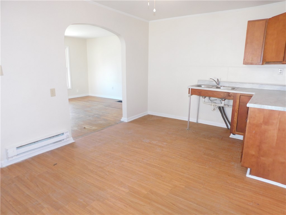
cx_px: 143
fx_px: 190
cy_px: 108
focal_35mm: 23
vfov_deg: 58.9
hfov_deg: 73.9
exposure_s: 1/30
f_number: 3
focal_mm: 4
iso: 180
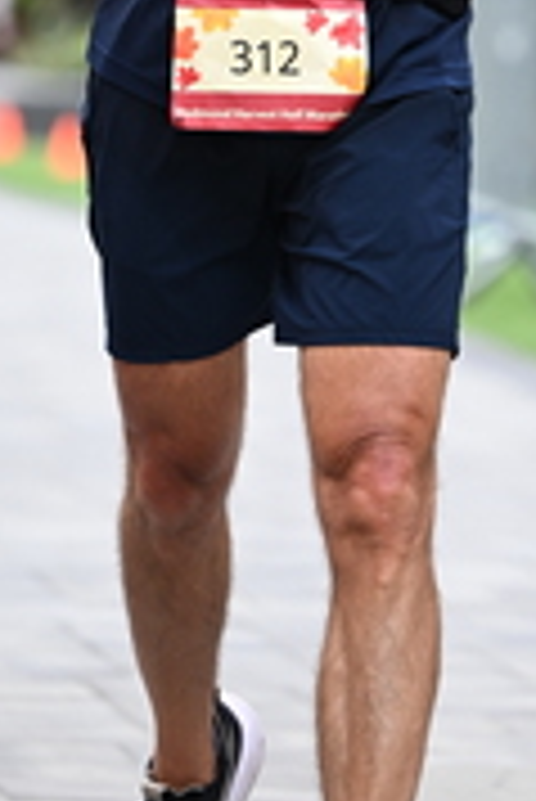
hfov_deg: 3.0
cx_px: 435
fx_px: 10319
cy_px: -238
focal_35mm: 463
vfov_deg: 4.4
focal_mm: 150
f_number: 2.8
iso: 640
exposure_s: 1/2000
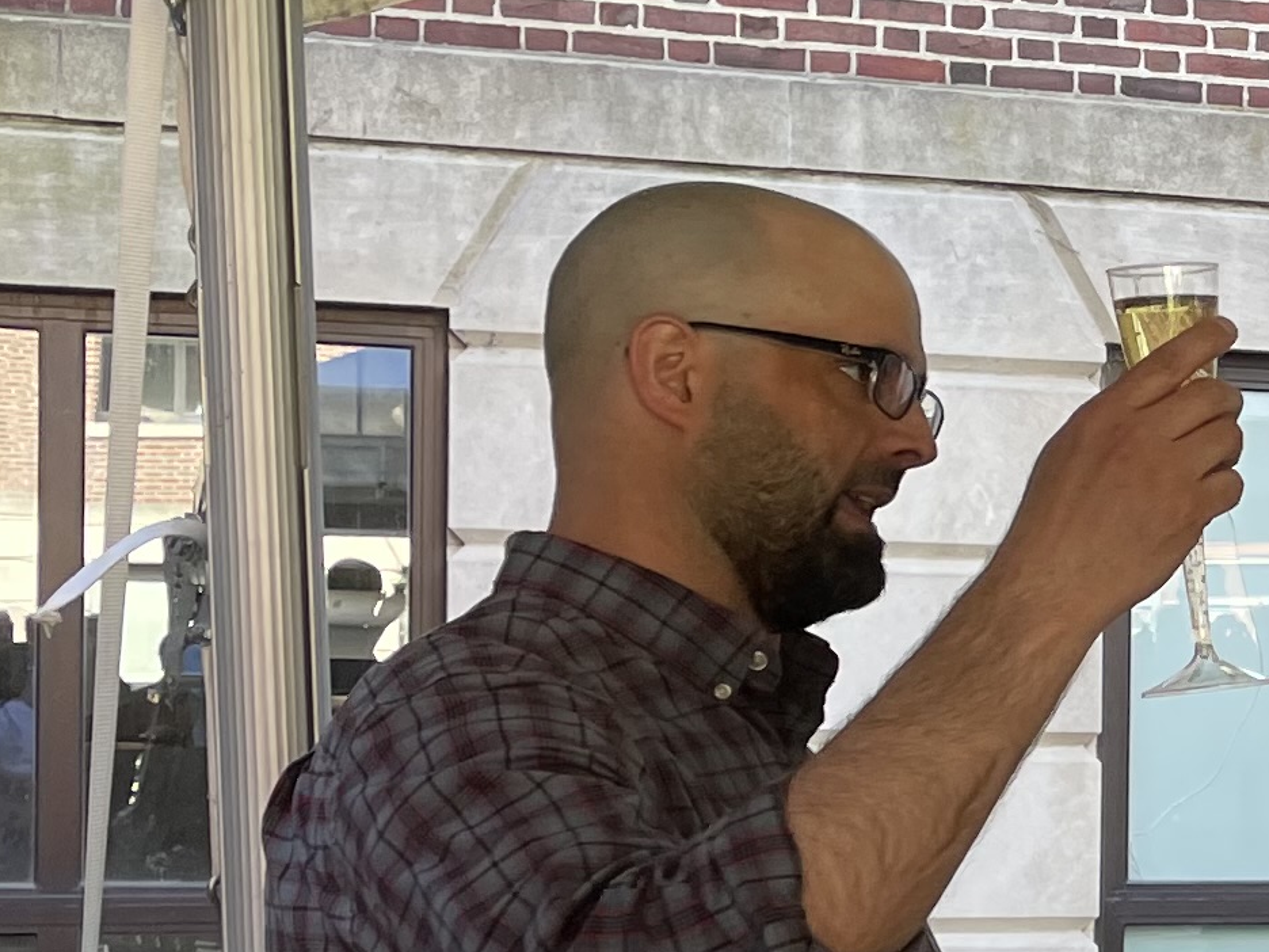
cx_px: 2287
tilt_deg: -1.3
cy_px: 762
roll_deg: -0.4
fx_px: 4106
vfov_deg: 13.2
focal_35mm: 112
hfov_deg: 15.2
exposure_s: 1/121
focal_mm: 4.2
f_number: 1.6
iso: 40
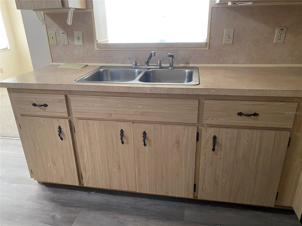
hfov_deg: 67.3
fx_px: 227
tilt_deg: -22.3
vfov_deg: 53.1
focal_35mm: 26
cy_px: 113
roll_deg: +2.5
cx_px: 151
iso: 160
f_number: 1.8
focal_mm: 4.25
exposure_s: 1/60
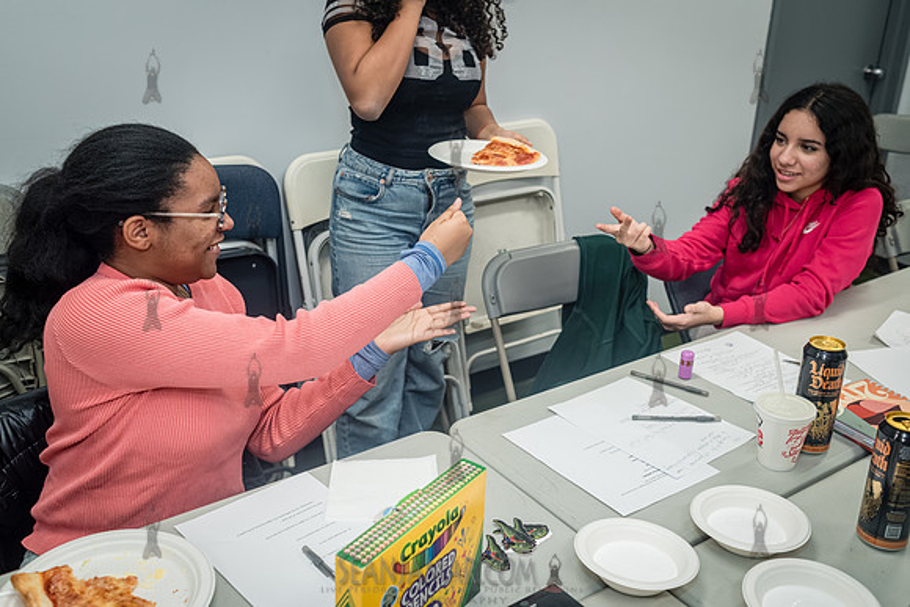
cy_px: 304
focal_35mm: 35
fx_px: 885
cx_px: 455
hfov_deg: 54.4
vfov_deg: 37.9
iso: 2500
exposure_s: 1/320
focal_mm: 35
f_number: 4.5
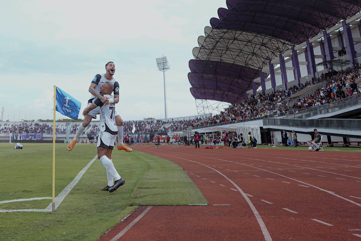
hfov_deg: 96.7
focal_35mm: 16
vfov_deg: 73.7
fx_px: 160
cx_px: 180
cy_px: 120
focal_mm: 16
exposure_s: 1/1250
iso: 250
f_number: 2.8
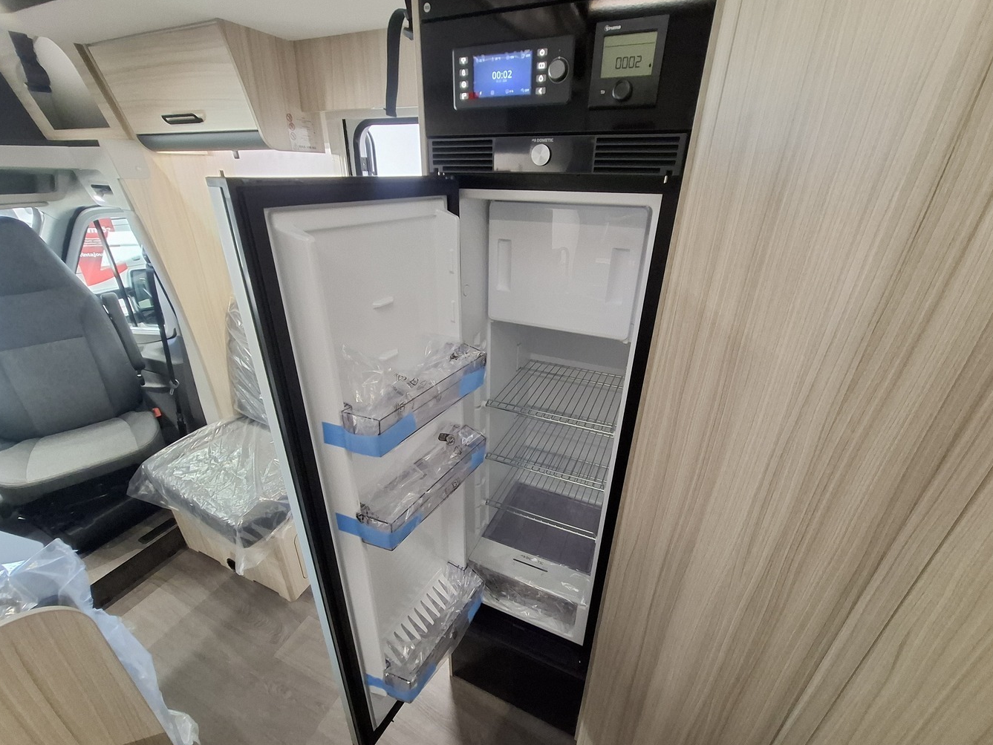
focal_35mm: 14
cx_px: 481
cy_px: 380
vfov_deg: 85.7
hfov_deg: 102.0
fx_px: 402
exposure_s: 1/25
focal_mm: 1.74
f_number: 2.2
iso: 400
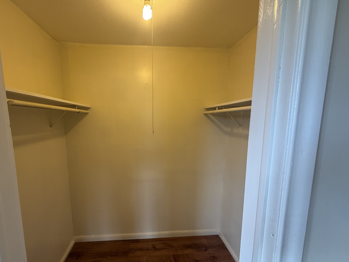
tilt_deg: -7.5
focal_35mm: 16
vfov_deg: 77.9
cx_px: 158
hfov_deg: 94.2
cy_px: 142
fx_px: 161
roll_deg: +0.7
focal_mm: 2.22
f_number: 2.2
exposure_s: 1/120
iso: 125
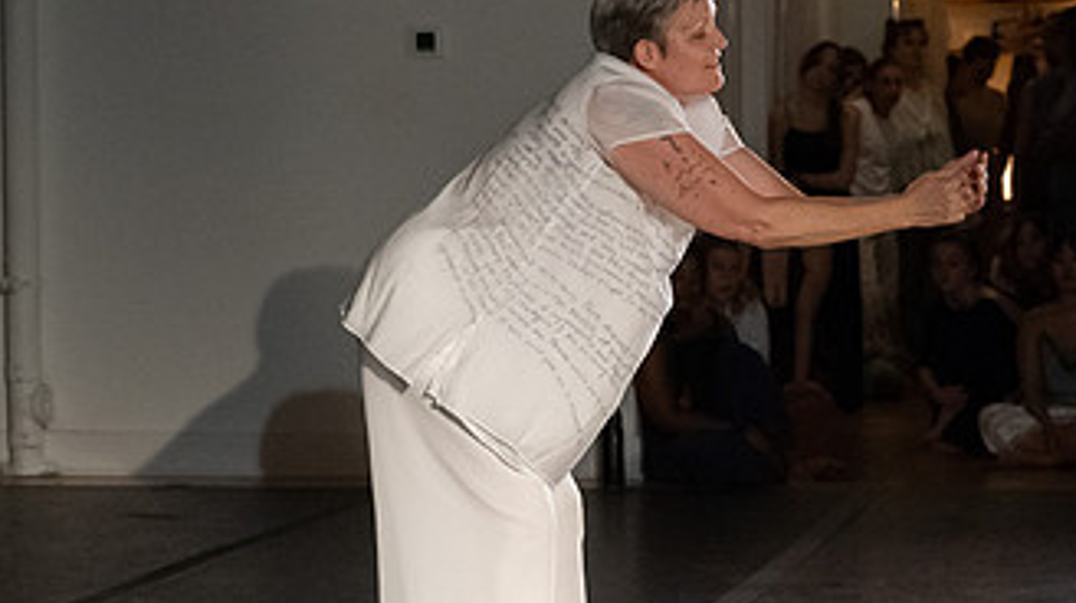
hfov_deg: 16.1
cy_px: 393
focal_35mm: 133
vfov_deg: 9.1
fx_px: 3792
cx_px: 611
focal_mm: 57
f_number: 4
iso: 6400
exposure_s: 1/500
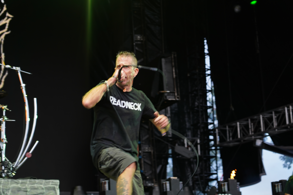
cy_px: 98
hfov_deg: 22.6
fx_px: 732
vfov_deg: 15.2
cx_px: 146
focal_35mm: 90
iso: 320
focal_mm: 90
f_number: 4
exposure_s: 1/100
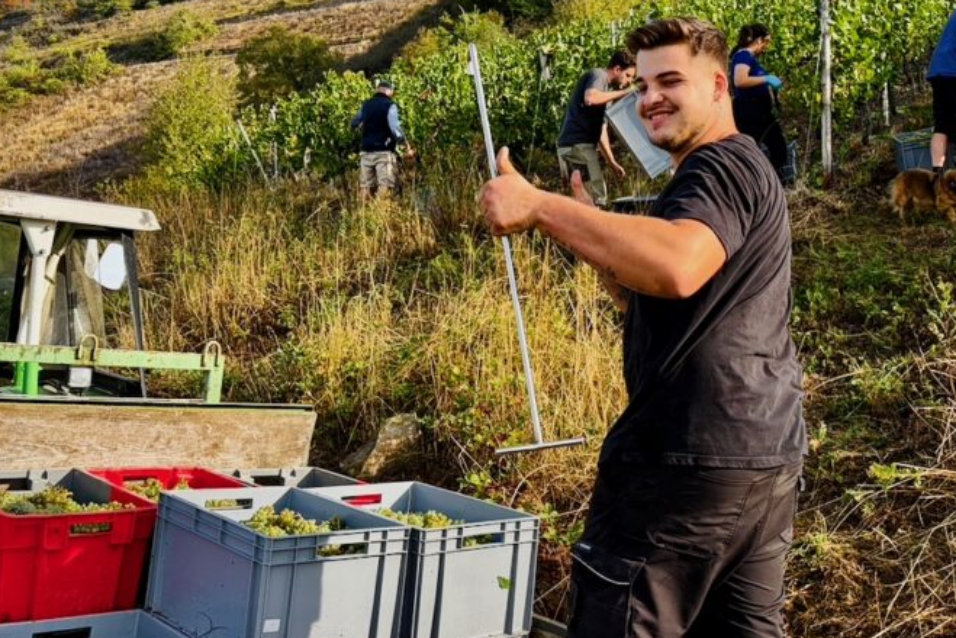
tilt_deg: +3.9
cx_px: 606
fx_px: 1116
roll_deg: +0.3
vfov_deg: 31.9
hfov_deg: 45.9
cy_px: 265
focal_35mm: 42
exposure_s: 1/987
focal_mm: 5.96
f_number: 1.6
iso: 50
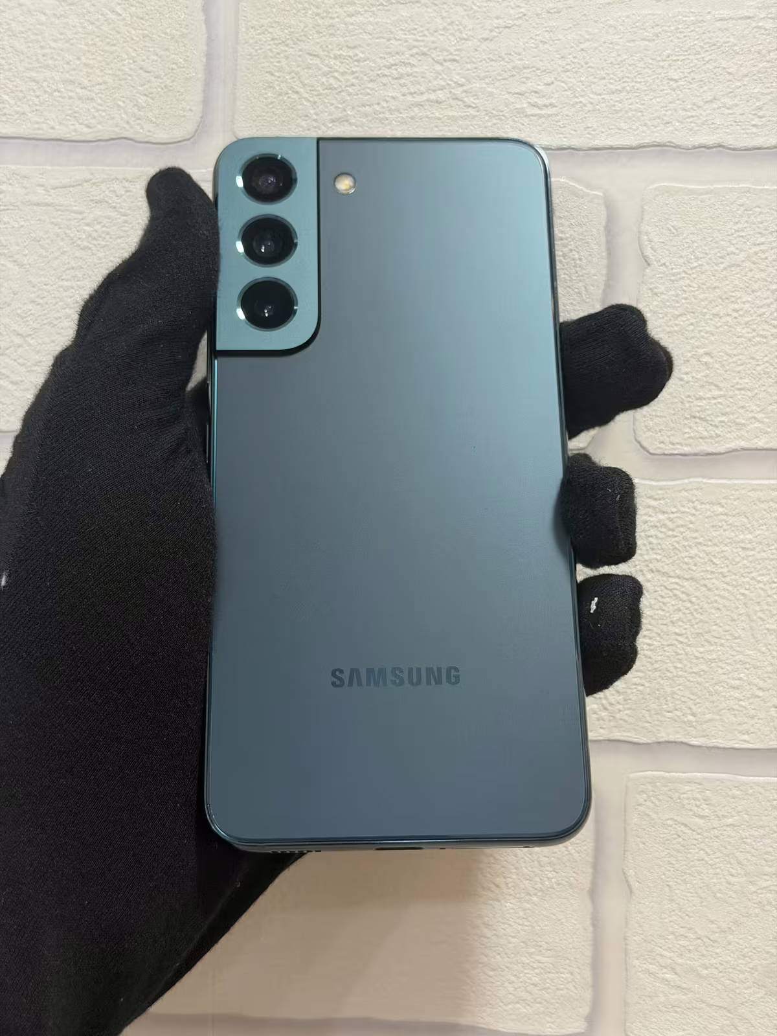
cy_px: 518
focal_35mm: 48
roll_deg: -1.2
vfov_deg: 39.7
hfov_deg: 30.3
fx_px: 1437
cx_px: 388
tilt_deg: -1.3
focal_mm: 6.76
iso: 80
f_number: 1.78
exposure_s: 1/50
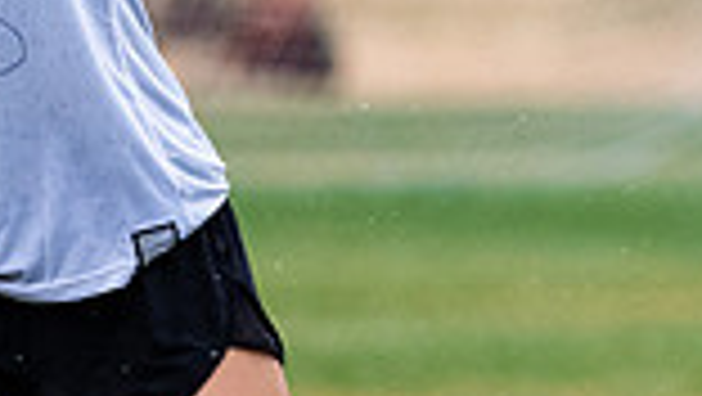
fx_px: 38111
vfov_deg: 0.6
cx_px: 305
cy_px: 144
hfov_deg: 1.1
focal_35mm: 2046
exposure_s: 1/2000
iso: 1600
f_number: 5.6
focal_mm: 300
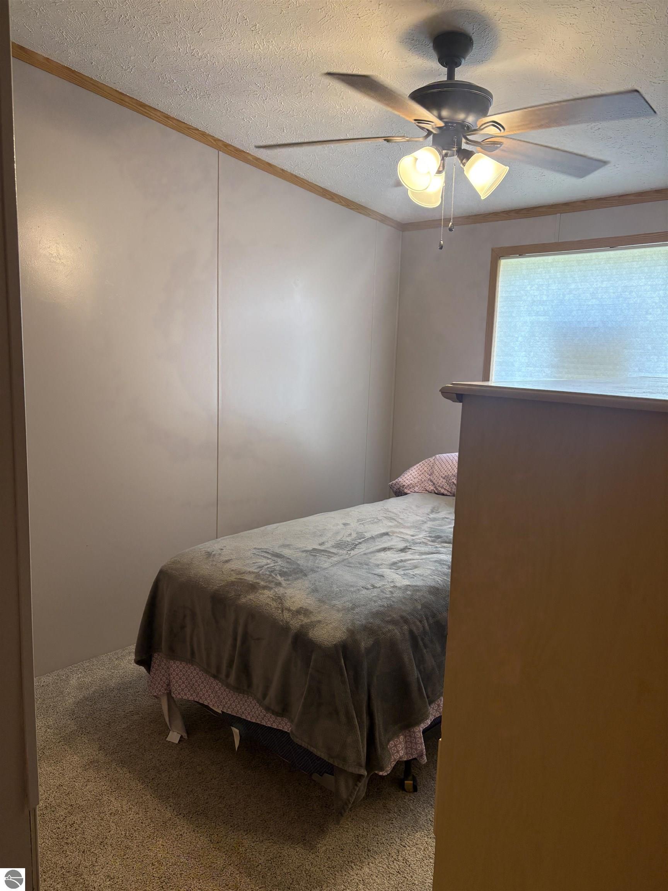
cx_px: 334
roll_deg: -1.9
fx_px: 669
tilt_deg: -7.8
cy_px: 446
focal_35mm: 26
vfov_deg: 67.3
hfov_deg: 53.1
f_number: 1.6
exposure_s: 1/60
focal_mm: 5.96
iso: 125
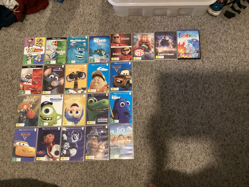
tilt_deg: -76.7
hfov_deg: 58.4
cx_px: 124
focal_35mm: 31
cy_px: 94
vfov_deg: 45.4
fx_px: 223
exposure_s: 1/25
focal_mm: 3.3
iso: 500
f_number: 2.4
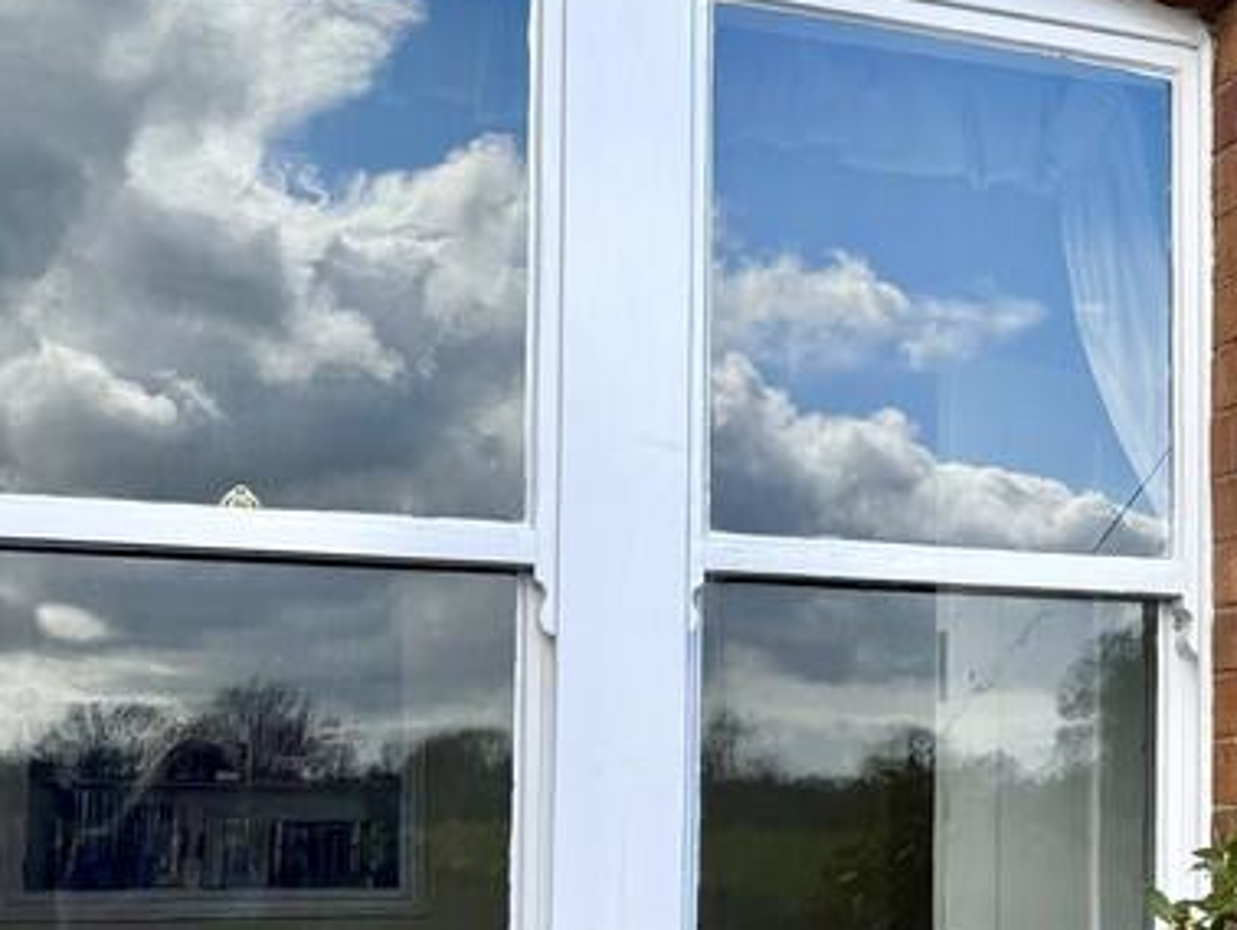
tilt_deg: +2.0
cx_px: 1564
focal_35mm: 65
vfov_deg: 22.3
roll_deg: +0.2
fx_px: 2324
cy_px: 740
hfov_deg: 25.9
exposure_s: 1/1314
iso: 80
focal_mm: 6.76
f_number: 1.78
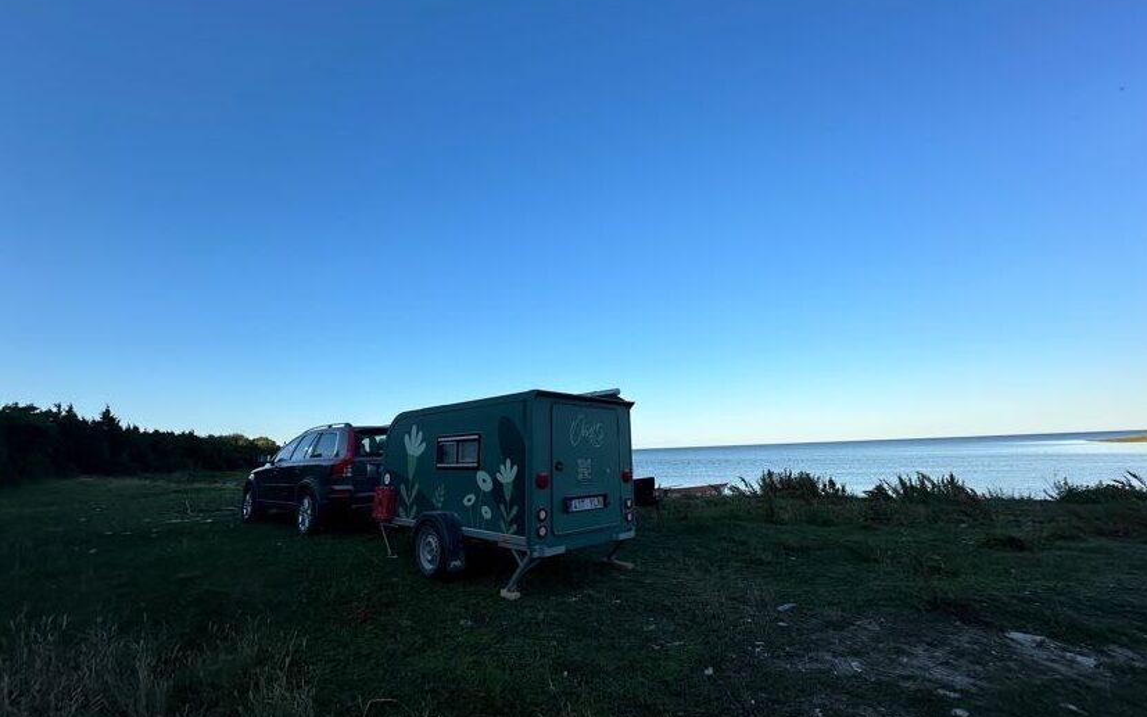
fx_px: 469
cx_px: 578
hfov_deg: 101.5
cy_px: 347
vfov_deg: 74.8
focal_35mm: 15
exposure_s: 1/1416
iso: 50
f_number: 2.2
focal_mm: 2.22
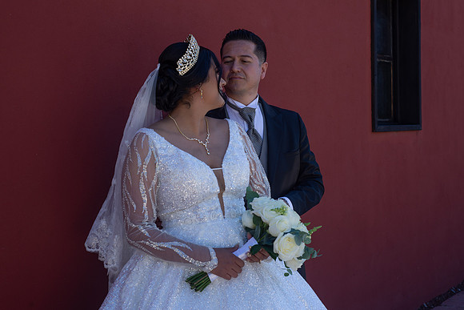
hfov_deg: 39.6
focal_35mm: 50
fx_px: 645
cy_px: 155
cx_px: 232
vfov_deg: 27.0
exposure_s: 1/250
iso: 100
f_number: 6.3
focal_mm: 50
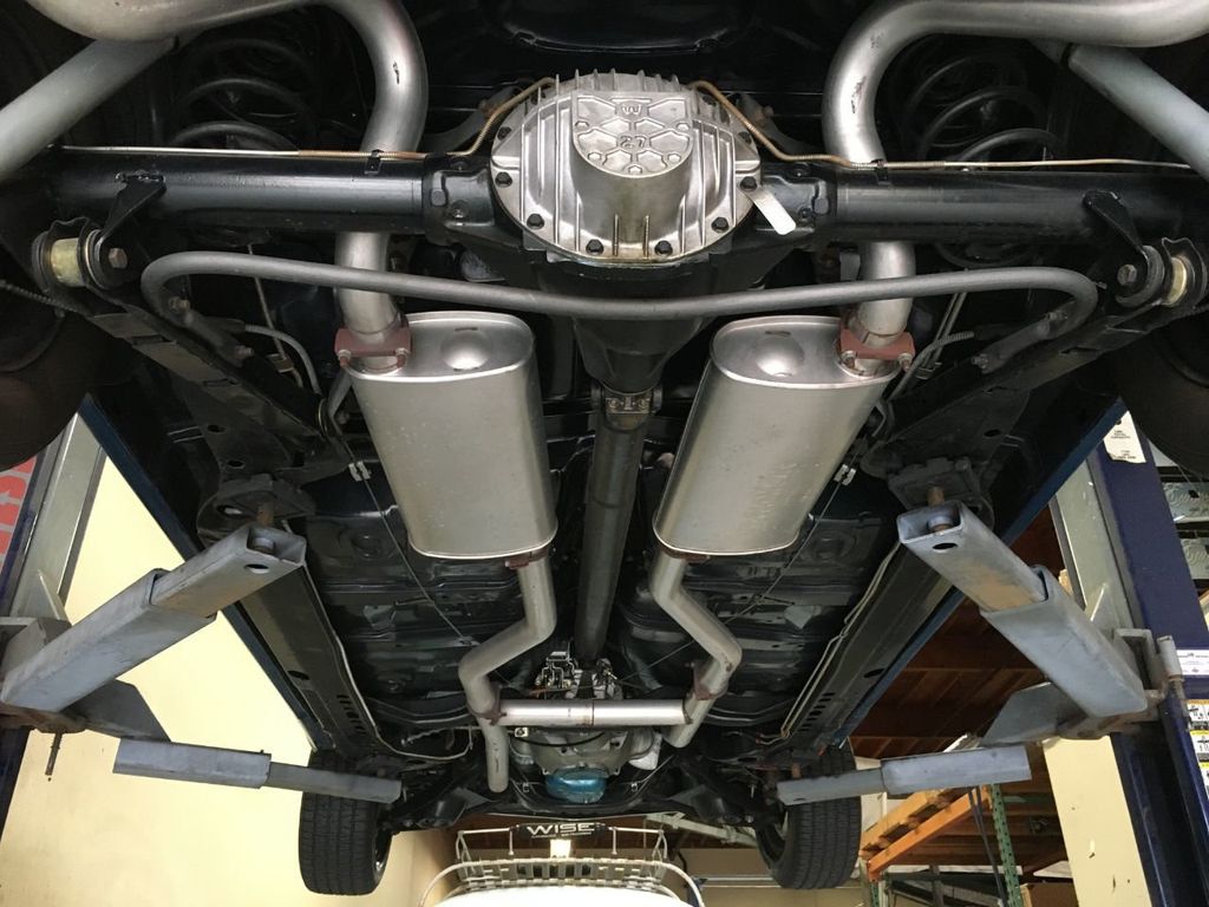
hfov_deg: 61.7
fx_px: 1013
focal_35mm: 29
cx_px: 604
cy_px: 454
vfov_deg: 48.2
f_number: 2.2
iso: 200
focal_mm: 4.15
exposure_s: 1/30
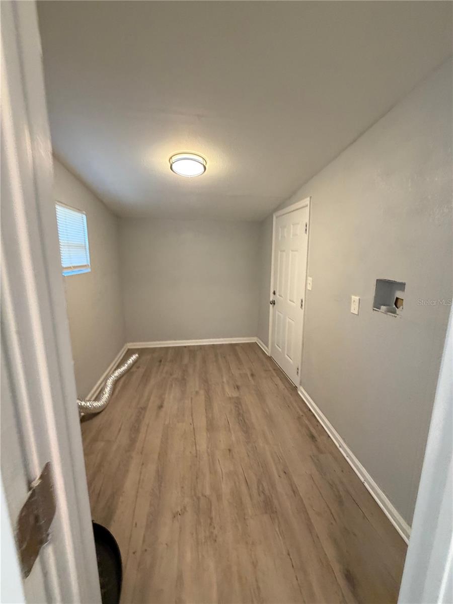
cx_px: 226
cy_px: 302
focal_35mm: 14
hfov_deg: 85.7
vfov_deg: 102.1
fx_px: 244
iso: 320
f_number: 2.2
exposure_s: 1/60
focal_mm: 2.22
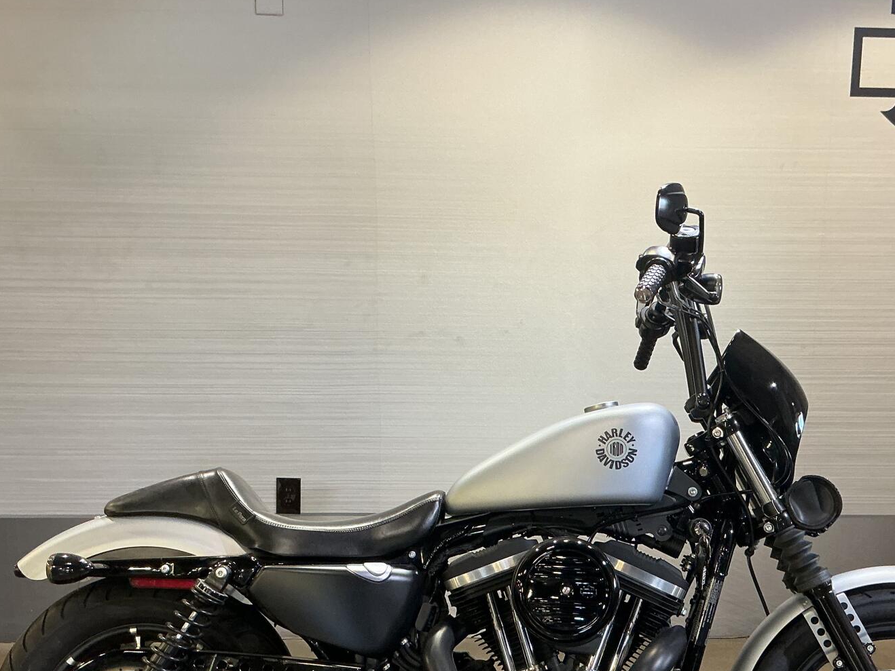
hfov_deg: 42.8
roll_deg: -1.5
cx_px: 520
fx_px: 1138
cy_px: 479
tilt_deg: -13.2
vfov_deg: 32.4
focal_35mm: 44
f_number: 1.8
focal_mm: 3
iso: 80
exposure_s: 1/60
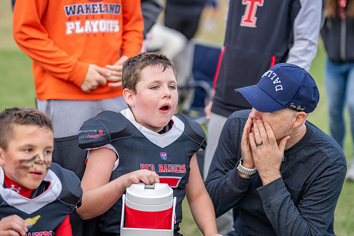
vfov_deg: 11.8
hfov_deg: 17.6
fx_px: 1141
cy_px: 118
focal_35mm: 116
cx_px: 177
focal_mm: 115
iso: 500
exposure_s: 1/500
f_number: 2.8
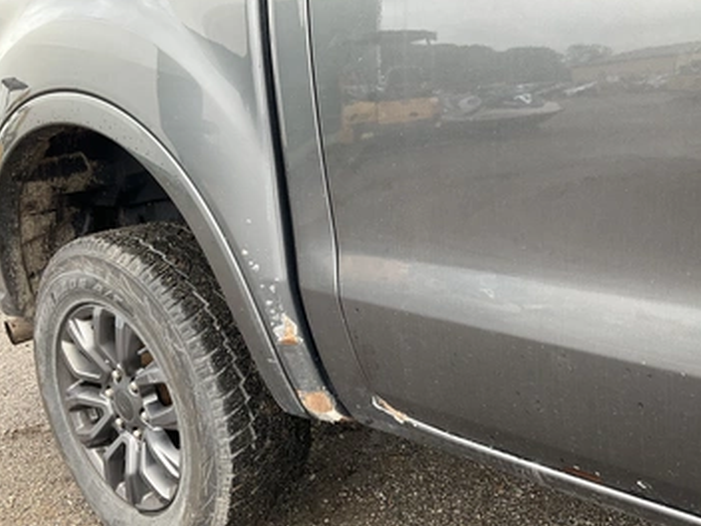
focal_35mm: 33
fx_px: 668
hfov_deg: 55.3
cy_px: 269
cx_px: 368
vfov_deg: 42.9
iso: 32
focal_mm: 3
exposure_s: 1/122
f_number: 1.8
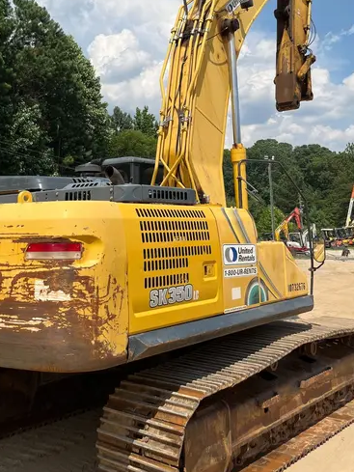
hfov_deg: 36.6
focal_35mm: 39
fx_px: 532
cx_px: 135
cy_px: 150
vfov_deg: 46.9
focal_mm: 5.1
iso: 50
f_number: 1.6
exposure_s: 1/5319
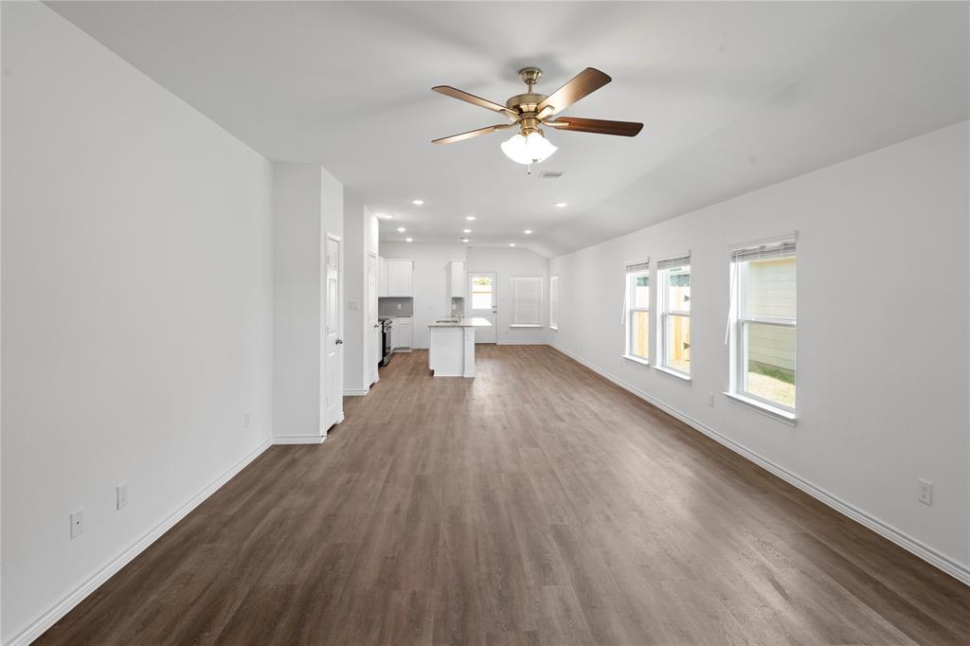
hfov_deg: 90.0
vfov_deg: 67.3
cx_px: 485
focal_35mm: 18
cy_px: 323
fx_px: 485
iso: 100
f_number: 8
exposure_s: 1/4
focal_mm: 18
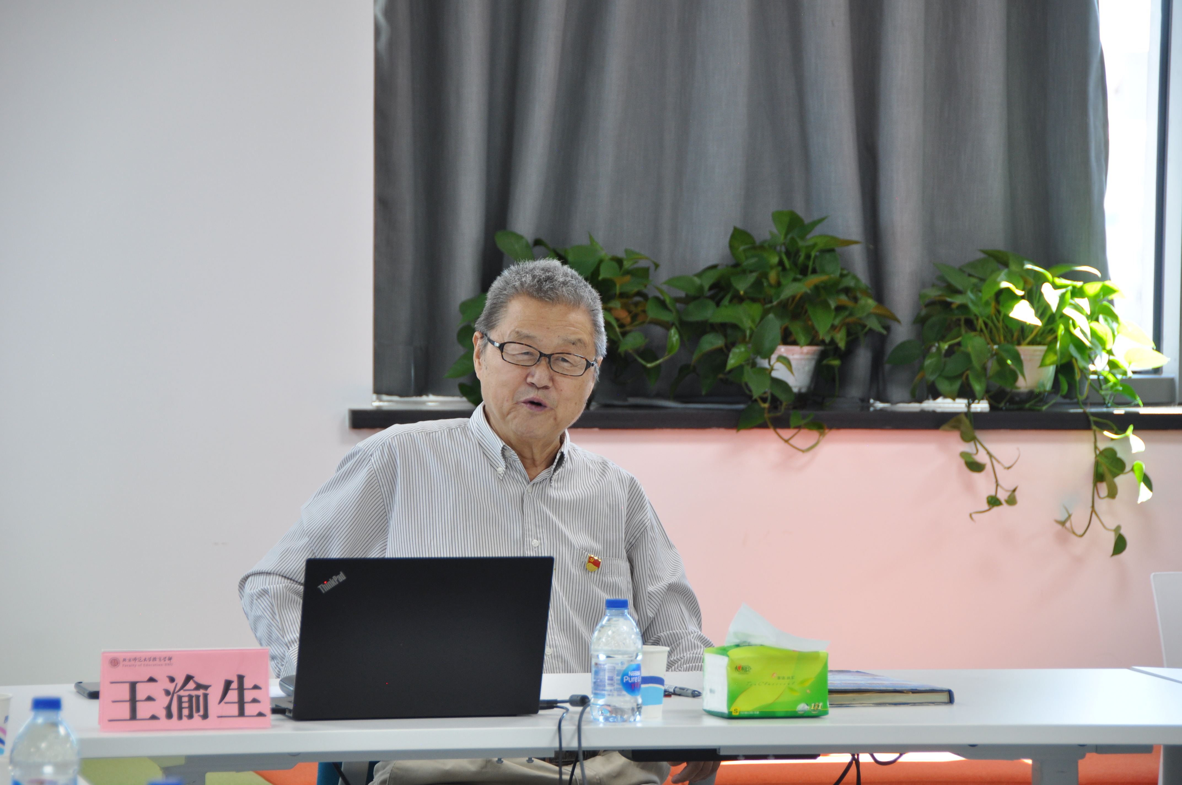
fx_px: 5165
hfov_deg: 13.1
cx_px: 591
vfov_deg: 8.7
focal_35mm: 158
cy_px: 392
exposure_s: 1/30
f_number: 5.3
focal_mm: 105
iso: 400
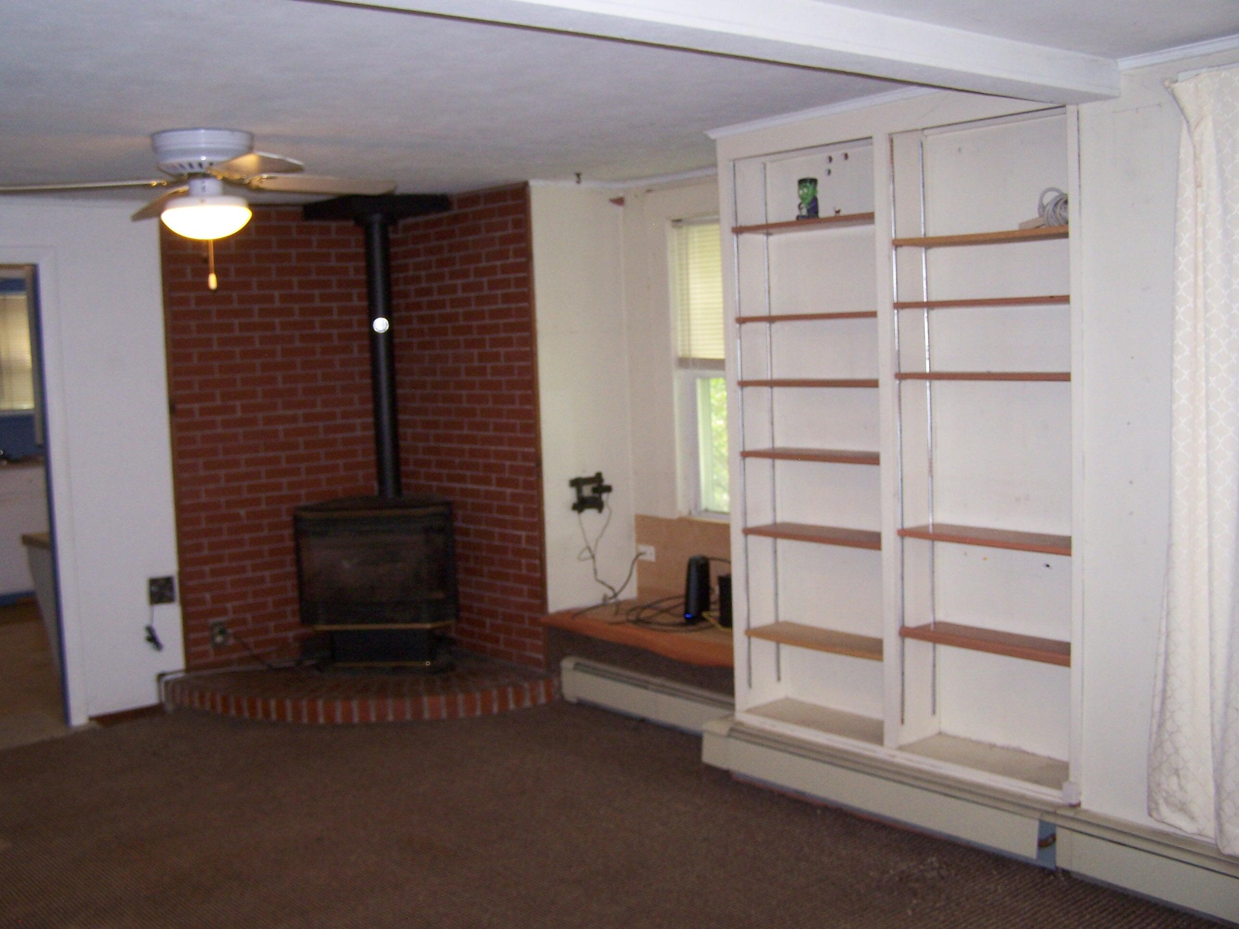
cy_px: 464
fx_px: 1360
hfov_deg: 49.0
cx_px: 620
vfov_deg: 37.7
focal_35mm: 38
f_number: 2.8
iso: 140
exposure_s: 1/60
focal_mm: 6.3
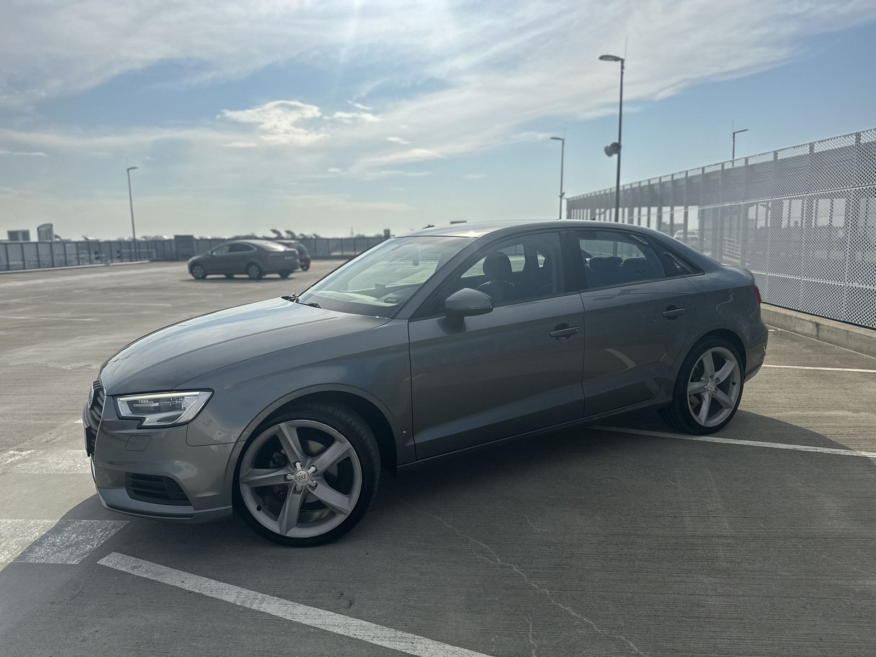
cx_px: 438
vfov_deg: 56.8
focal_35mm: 24
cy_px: 328
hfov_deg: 71.6
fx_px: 607
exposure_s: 1/13699
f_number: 1.78
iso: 80
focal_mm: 6.86
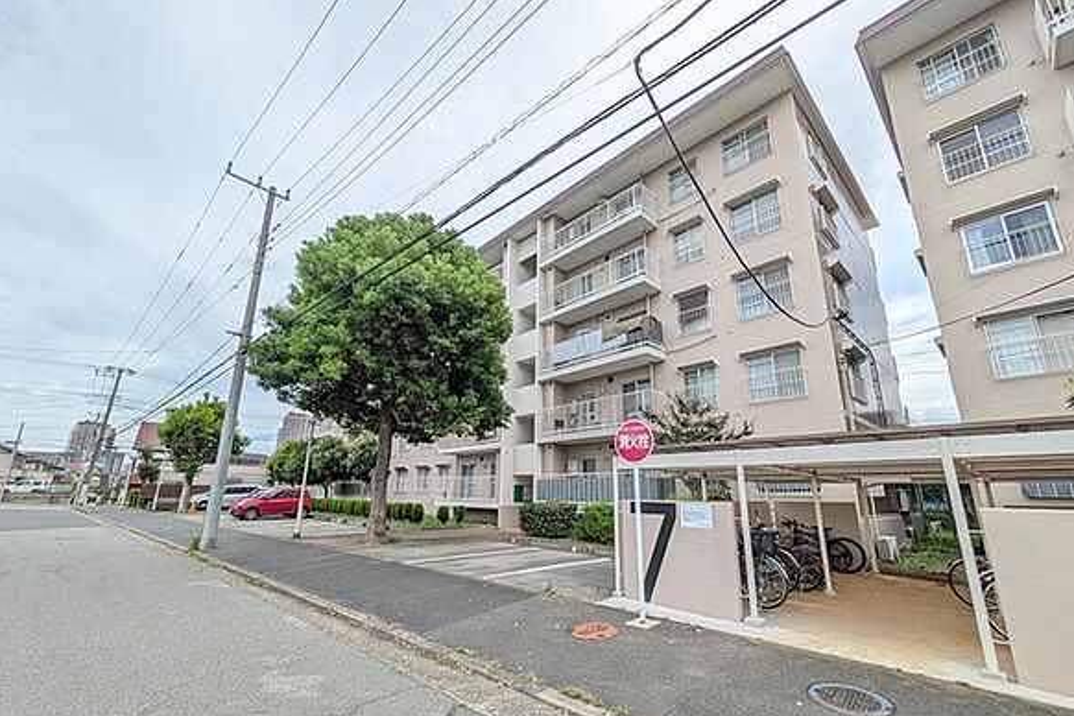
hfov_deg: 100.4
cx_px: 535
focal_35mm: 15
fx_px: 447
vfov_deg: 77.2
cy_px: 382
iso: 51
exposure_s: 1/1783
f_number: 2.2
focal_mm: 1.83
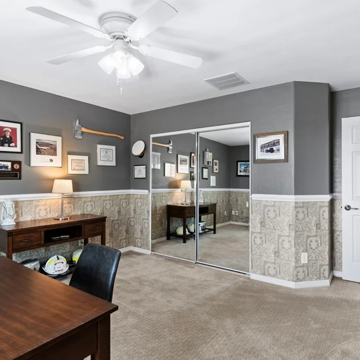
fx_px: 259
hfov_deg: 69.6
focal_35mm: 22
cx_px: 187
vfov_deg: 69.6
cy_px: 179
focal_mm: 17
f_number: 8
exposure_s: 1/13
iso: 400
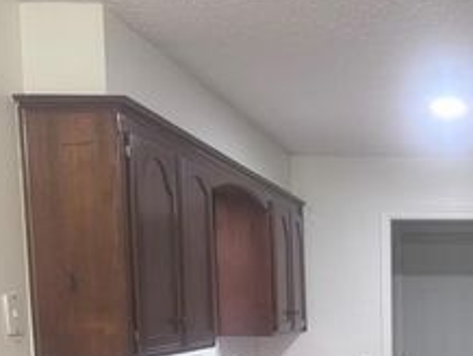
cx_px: 460
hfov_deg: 32.4
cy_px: 394
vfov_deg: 24.7
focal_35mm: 55
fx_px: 752
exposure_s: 1/60
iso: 250
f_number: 1.78
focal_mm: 6.76
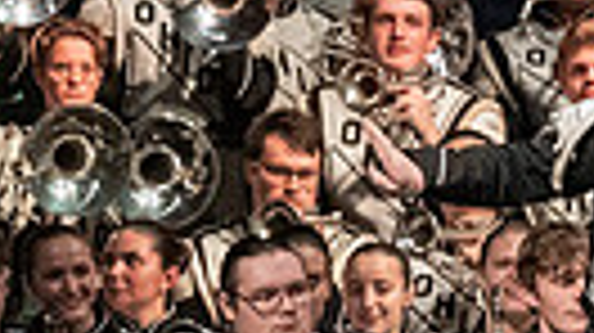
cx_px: 1282
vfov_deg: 1.4
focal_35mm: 858
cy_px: 441
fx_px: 13503
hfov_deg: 2.5
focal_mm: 125
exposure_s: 1/500
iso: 4000
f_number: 4
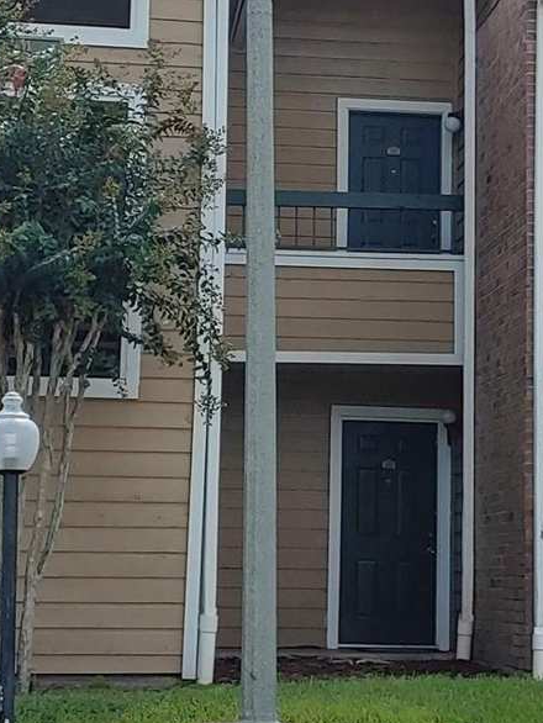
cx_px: 321
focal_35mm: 91
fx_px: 1902
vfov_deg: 21.5
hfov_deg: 16.2
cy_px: 281
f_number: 1.5
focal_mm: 4.23
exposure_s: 1/2500
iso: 50
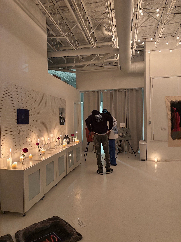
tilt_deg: -1.1
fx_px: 181
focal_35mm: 26
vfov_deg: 67.3
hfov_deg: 53.1
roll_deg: +0.8
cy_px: 121
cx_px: 90
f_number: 1.6
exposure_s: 1/30
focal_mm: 5.96
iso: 500
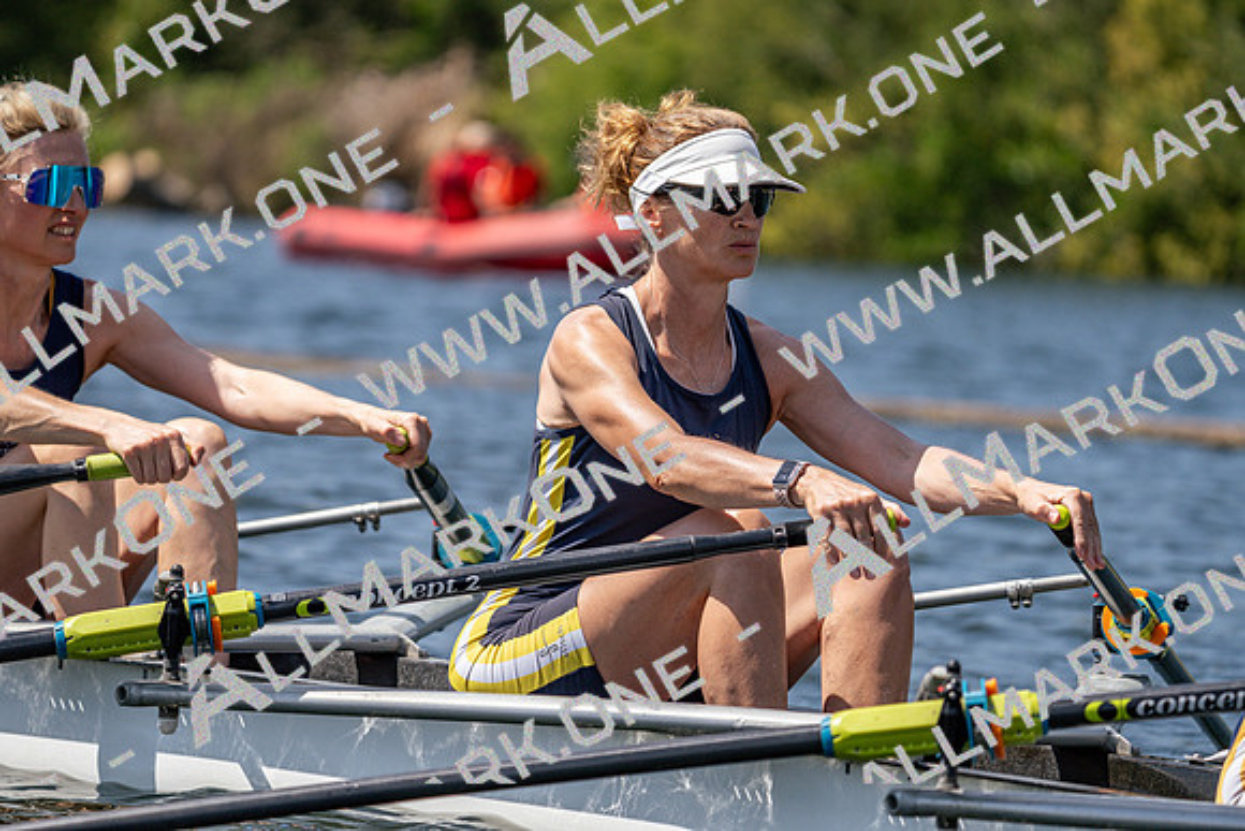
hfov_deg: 7.9
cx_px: 622
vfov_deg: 5.3
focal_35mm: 261
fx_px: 9028
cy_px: 416
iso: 250
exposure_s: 1/2000
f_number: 5.6
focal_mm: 261
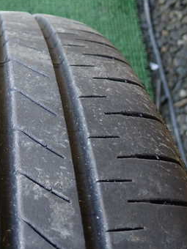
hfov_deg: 25.1
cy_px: 124
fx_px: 382
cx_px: -29
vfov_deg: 36.2
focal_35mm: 53
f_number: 2.3
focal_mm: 5.4
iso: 200
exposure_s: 1/60
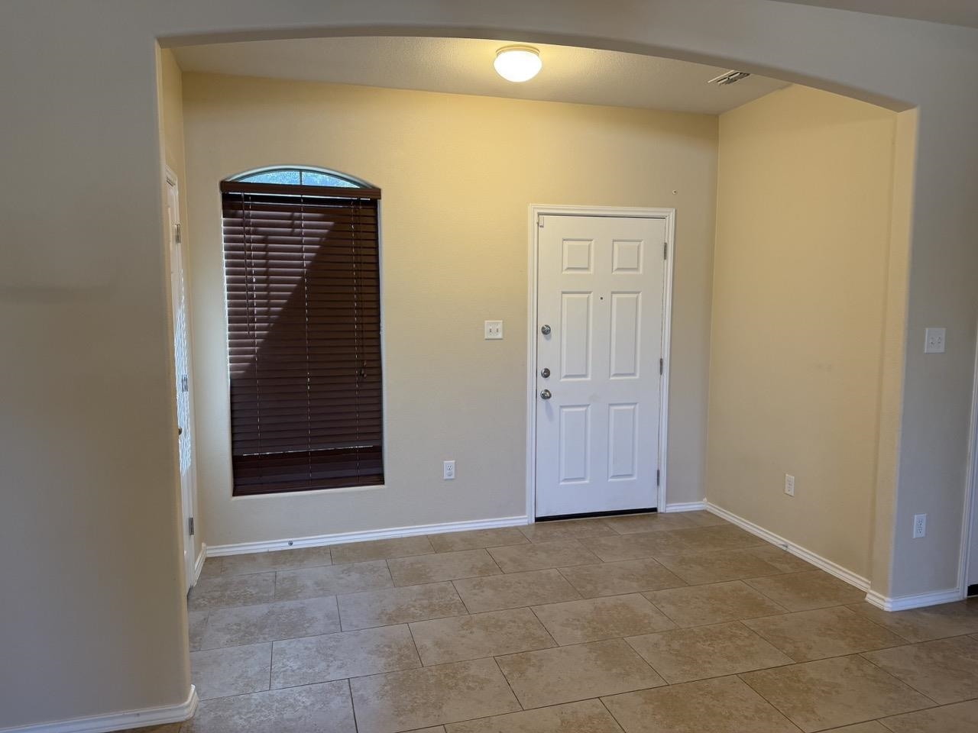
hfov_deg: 71.6
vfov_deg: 56.8
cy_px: 366
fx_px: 678
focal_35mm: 24
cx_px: 489
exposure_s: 1/60
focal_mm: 6.76
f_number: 1.78
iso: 125
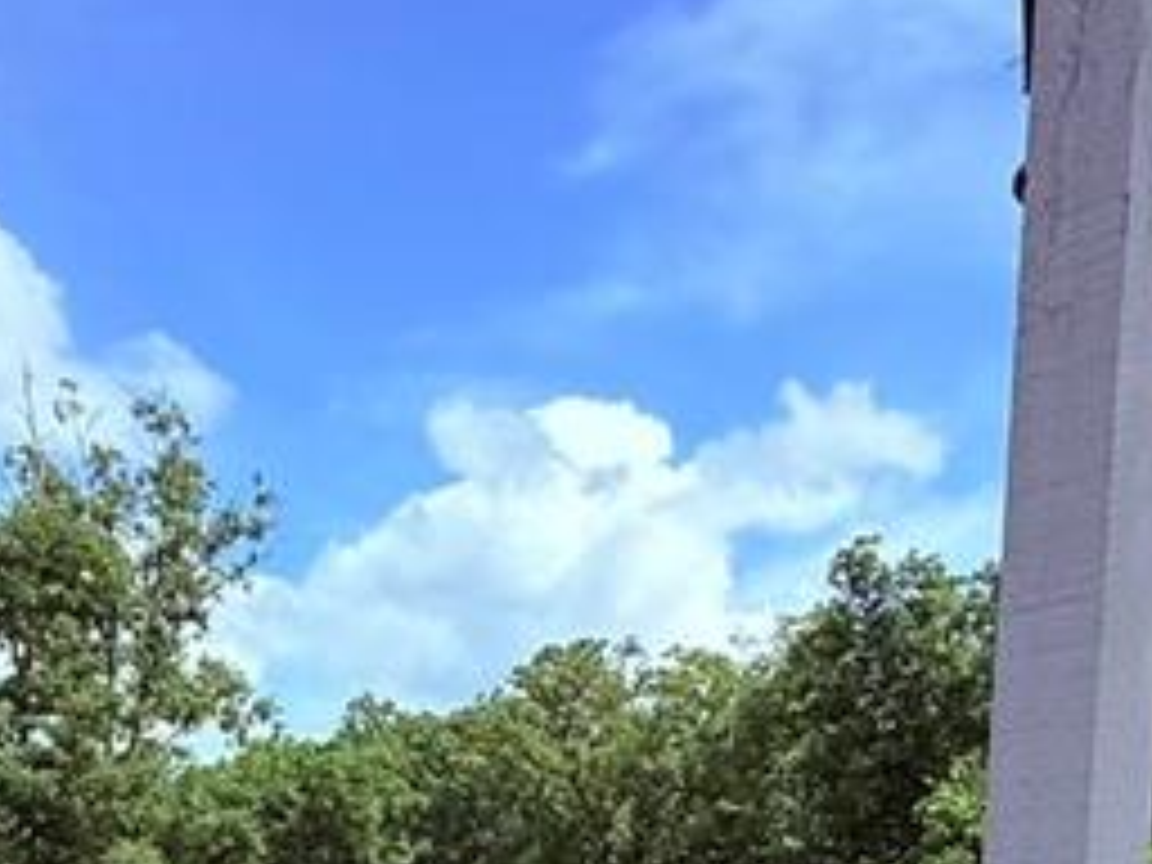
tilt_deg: -1.8
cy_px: 1058
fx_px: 1864
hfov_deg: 33.5
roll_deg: -3.0
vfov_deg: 23.6
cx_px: 256
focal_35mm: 56
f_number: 2.2
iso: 64
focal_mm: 2.22
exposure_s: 1/1399
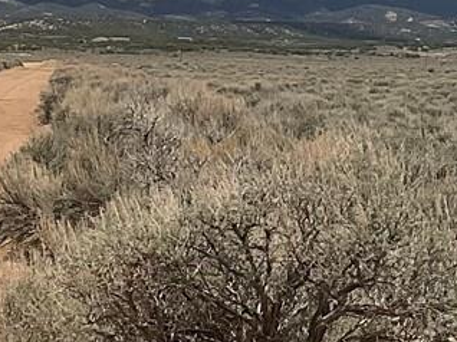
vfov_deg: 10.0
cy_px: -34
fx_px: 1926
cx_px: 512
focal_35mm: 146
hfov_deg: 13.3
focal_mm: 3
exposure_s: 1/4065
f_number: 1.8
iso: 16
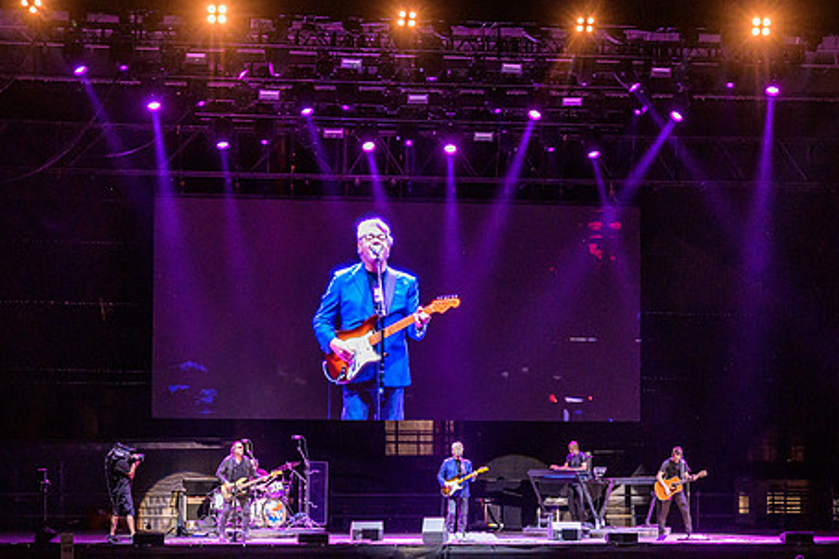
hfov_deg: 19.6
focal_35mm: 104
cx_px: 458
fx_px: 2423
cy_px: 345
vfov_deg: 13.1
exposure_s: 1/200
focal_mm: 70
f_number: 5
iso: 3200
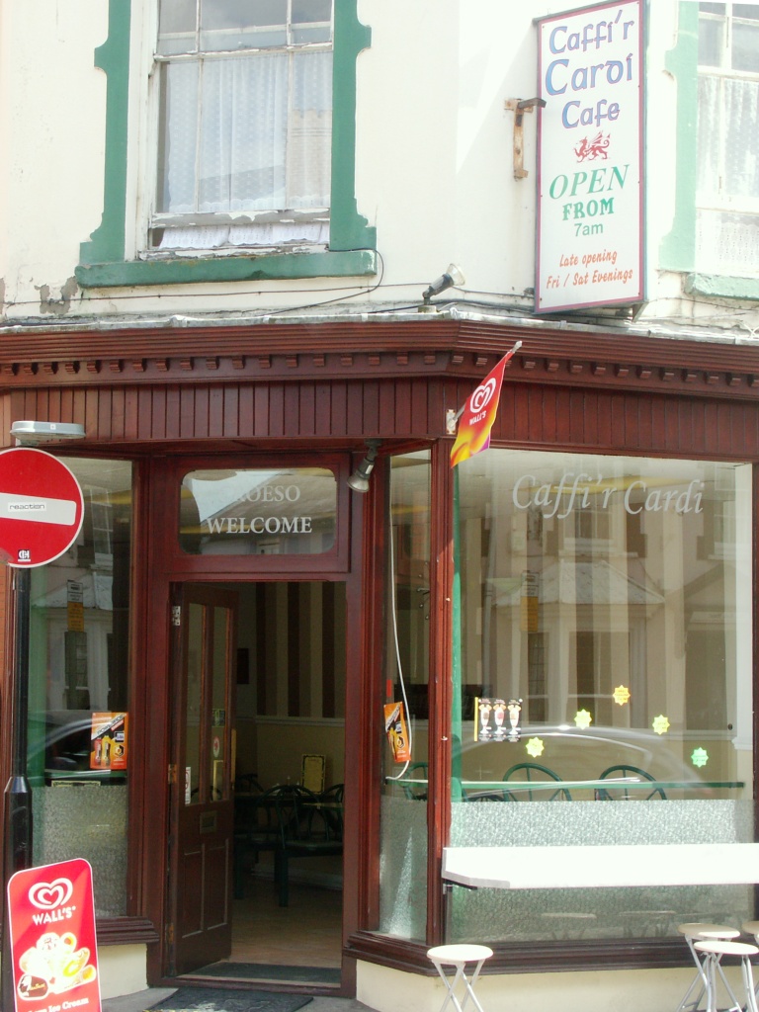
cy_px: 506
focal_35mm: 53
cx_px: 380
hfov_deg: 27.5
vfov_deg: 36.2
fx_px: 1549
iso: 64
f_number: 5.6
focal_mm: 13.52
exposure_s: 1/100
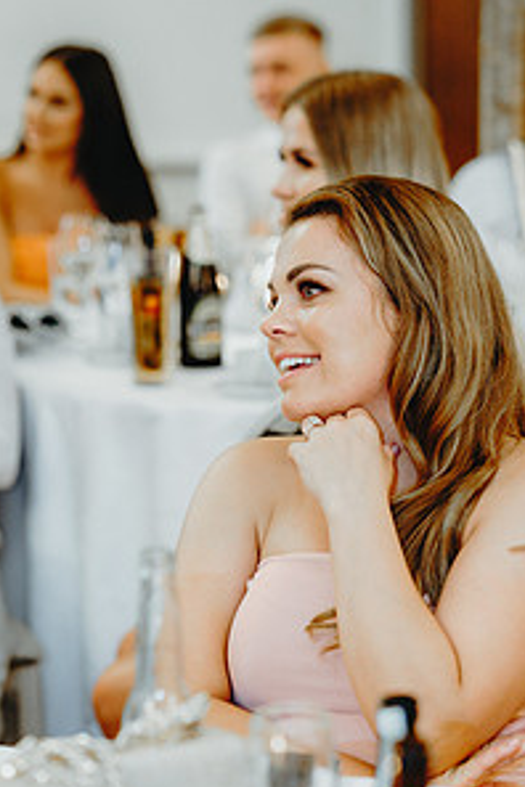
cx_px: 329
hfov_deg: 10.6
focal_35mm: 129
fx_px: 2822
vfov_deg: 15.9
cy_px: 466
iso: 2000
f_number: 2.8
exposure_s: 1/125
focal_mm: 85
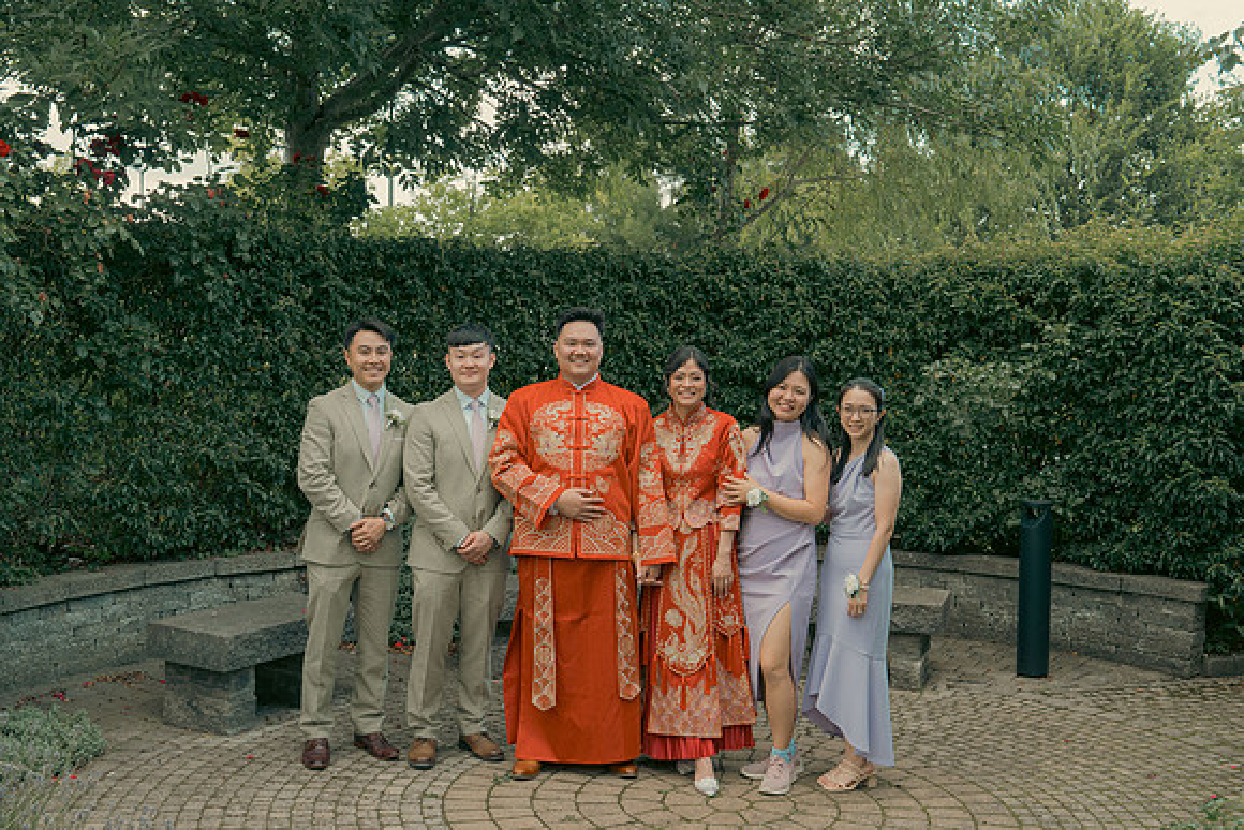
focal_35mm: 41
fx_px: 1417
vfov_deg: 32.6
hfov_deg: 47.4
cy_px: 415
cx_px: 622
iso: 400
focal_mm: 41
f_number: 5.6
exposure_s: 1/160
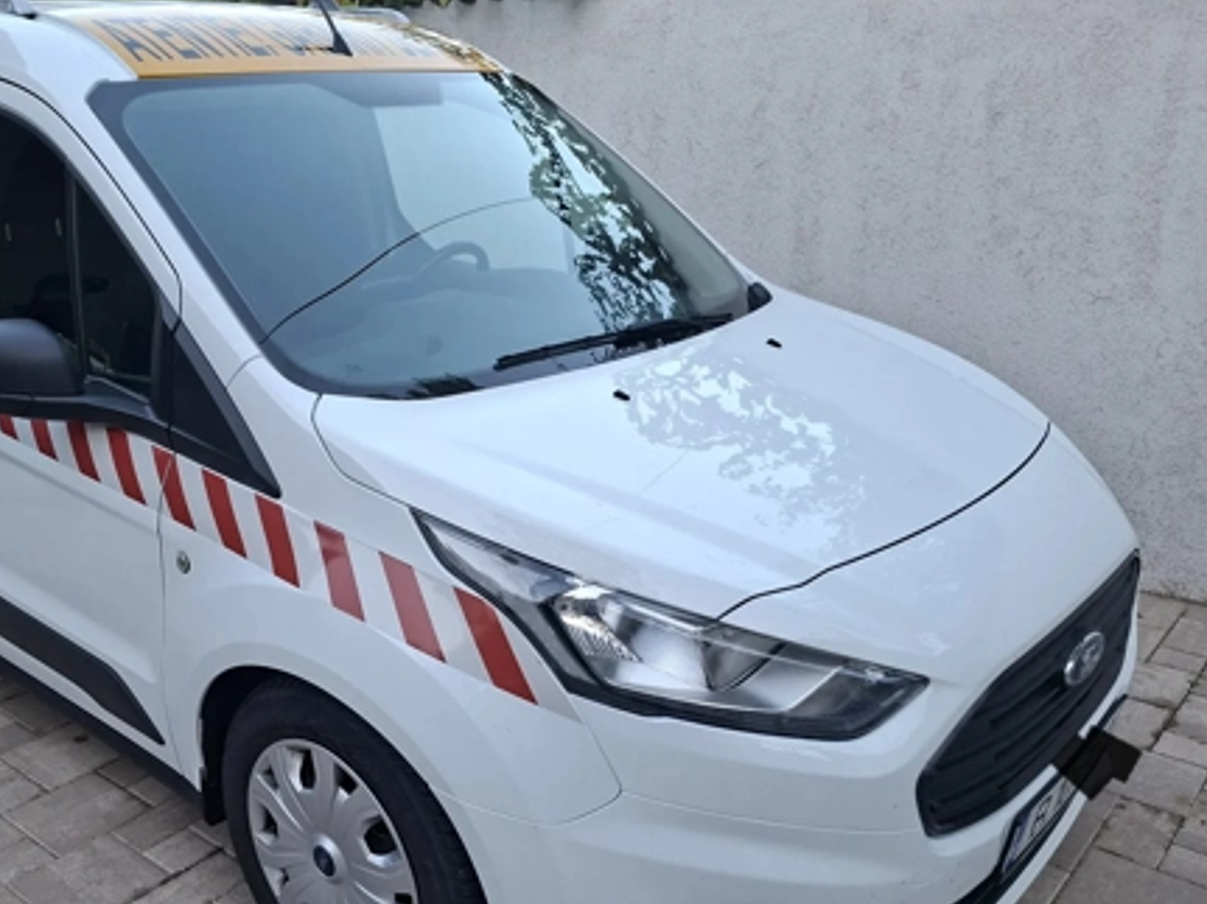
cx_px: 395
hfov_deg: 55.6
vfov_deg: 43.9
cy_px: 546
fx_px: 1115
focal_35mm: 32
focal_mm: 5.54
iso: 50
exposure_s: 1/100
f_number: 1.8
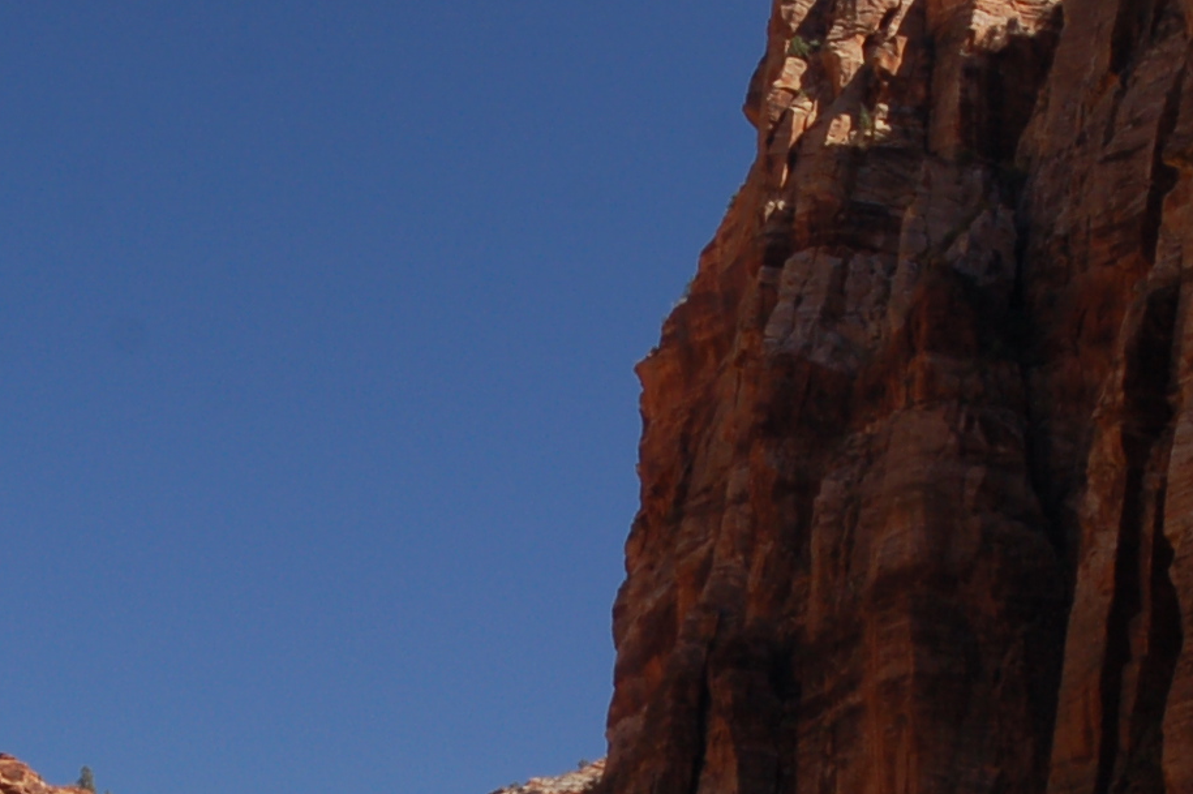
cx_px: 463
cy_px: 817
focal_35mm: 138
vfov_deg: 9.8
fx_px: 4571
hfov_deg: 14.9
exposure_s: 1/60
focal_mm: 28
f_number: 10
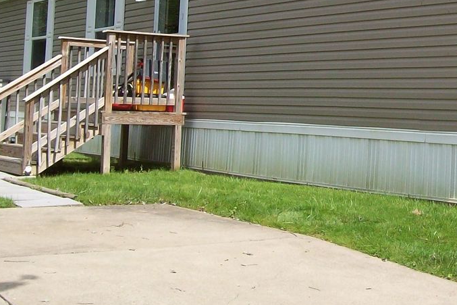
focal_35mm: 83
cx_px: 335
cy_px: 10
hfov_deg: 24.2
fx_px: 1053
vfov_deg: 16.2
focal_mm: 6
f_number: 4.8
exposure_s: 1/468
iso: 80
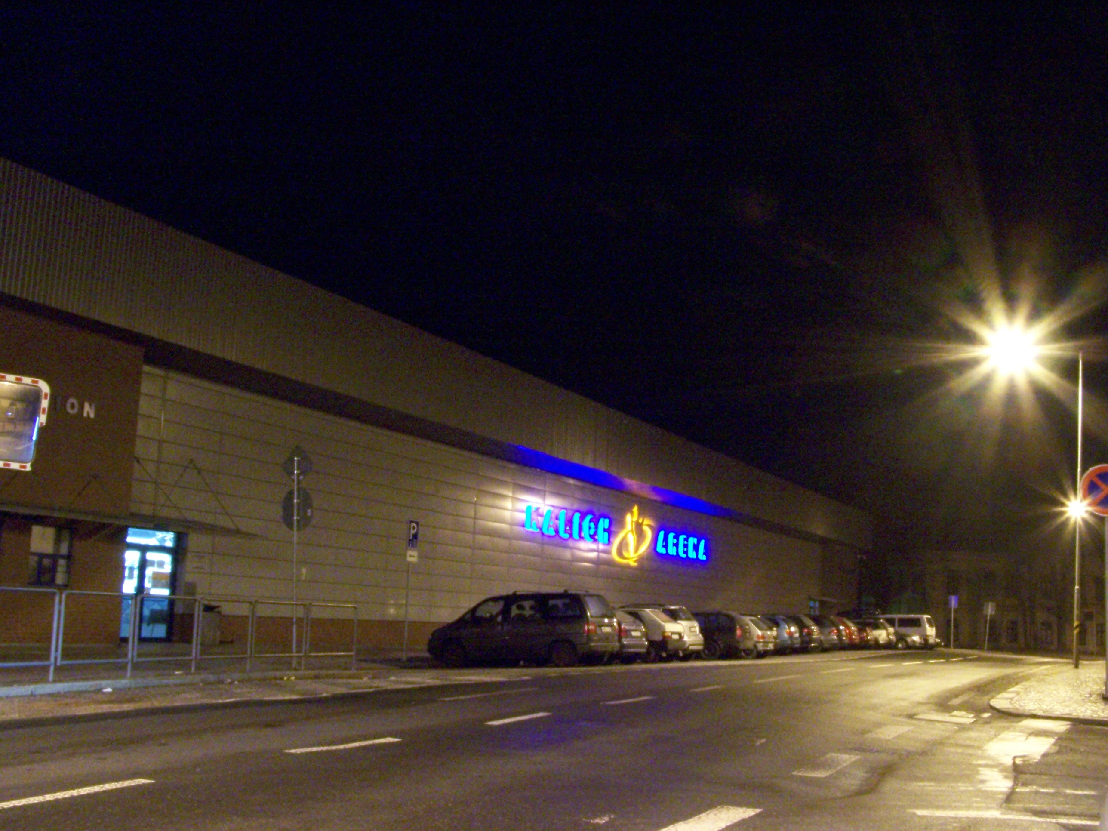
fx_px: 1216
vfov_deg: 37.7
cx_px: 554
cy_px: 416
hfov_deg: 49.0
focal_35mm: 38
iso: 400
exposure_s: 5
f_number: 8
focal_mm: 6.3
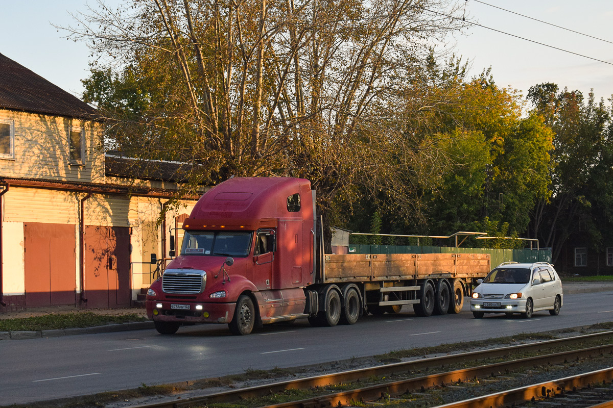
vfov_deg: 16.6
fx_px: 1405
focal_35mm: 82
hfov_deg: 24.6
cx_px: 306
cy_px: 204
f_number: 6.3
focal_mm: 55
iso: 800
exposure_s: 1/800
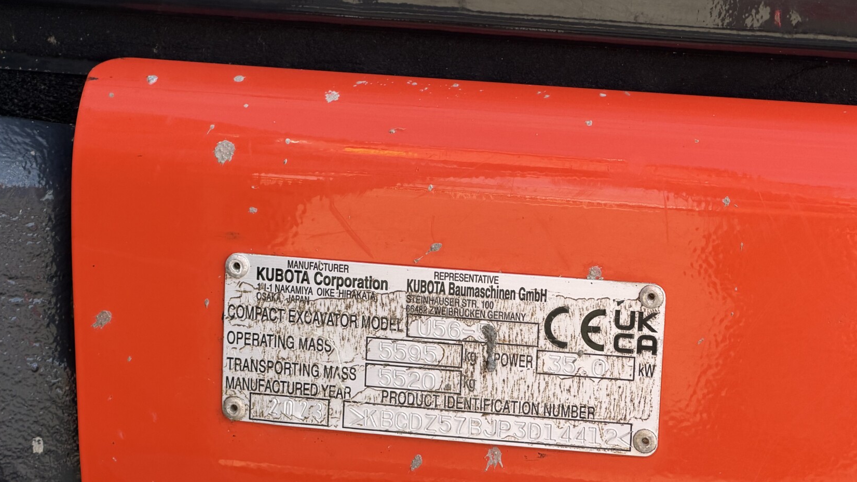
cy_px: 330
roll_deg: -0.1
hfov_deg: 16.3
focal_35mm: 132
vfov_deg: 9.2
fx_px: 3000
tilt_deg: -14.5
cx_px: 455
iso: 50
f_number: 2.8
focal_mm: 16.89
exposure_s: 1/178
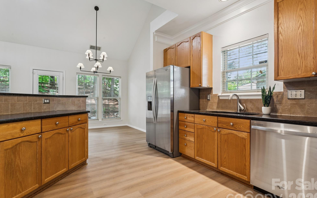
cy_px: 100
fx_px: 154
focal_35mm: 18
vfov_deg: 65.4
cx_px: 158
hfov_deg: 91.6
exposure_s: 1.3
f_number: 13
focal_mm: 16.8
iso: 100
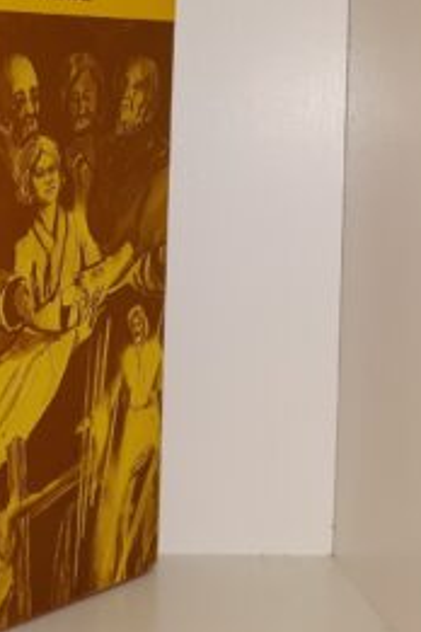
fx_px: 1175
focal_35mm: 67
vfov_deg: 29.9
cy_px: 230
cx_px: -56
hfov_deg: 19.4
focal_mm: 3.7
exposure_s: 1/164
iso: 40
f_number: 1.7
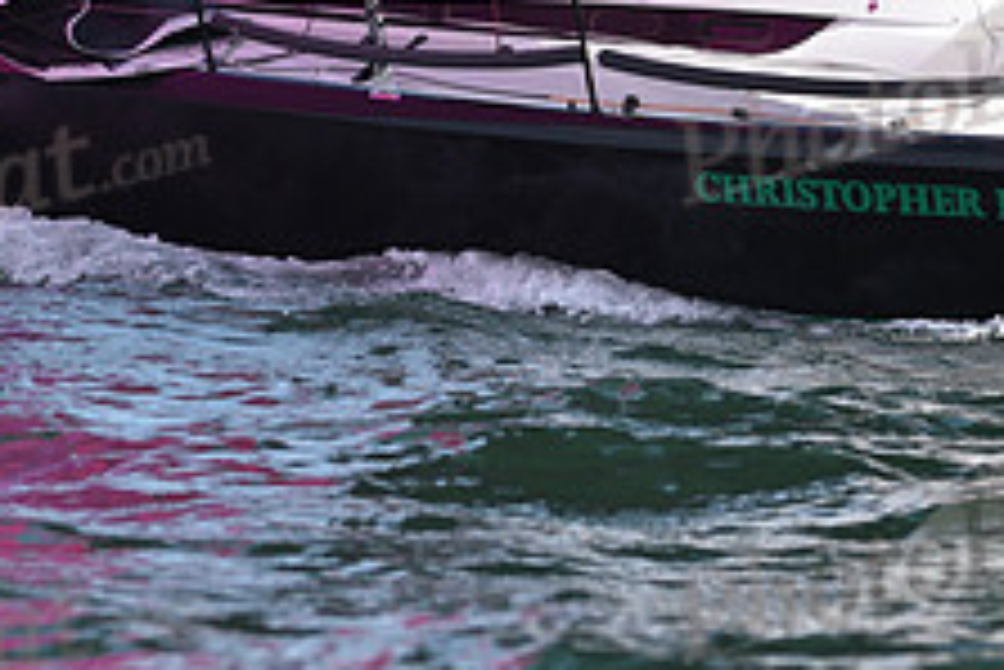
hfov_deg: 11.3
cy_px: -83
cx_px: 446
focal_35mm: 182
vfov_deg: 7.5
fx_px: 5079
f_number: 3.5
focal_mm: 70
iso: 200
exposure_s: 1/2500
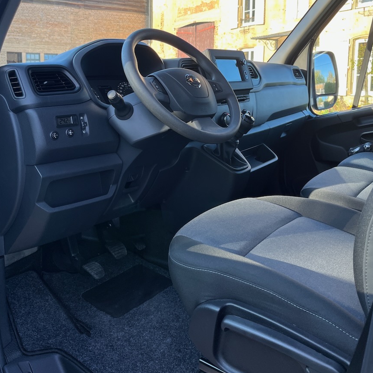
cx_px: 194
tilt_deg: -7.3
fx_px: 414
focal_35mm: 34
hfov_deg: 48.4
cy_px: 129
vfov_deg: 47.8
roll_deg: -1.1
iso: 40
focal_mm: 5.1
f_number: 1.6
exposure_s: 1/179
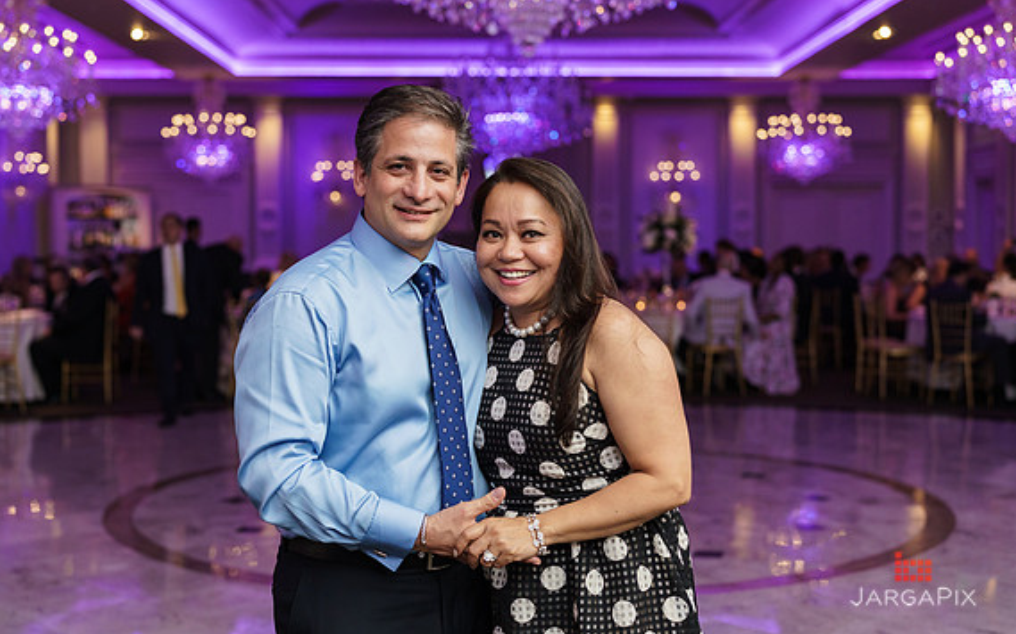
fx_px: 1439
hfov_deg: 38.9
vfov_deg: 24.8
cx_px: 504
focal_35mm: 52
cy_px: 299
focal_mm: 50
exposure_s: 1/250
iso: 1000
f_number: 2.5
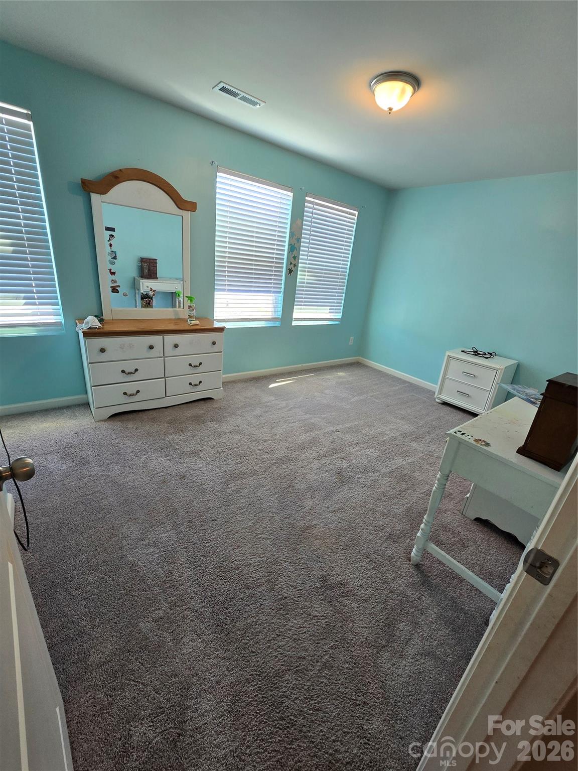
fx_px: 289
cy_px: 386
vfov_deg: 106.2
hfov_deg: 89.9
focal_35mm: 13
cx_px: 289
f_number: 2.2
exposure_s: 1/60
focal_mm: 2.2
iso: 100
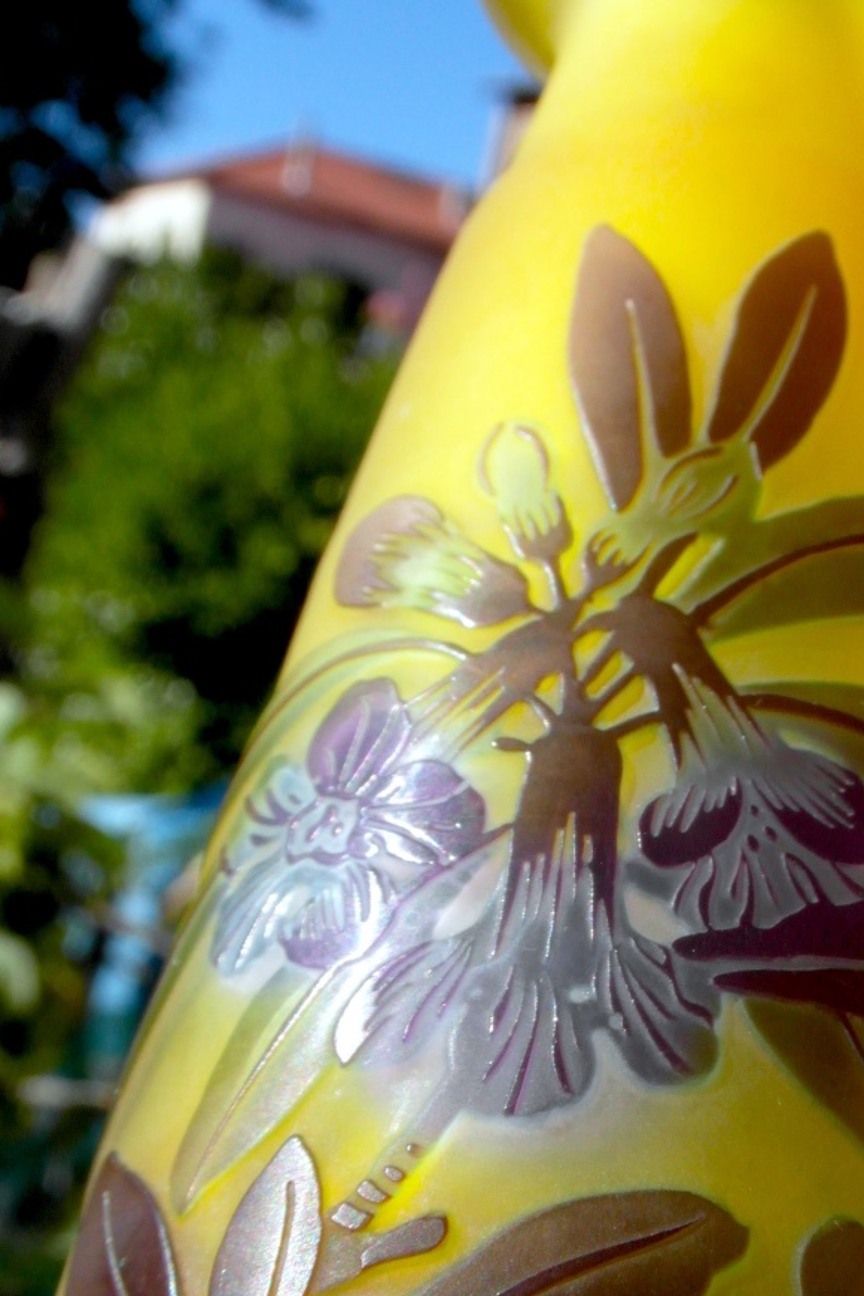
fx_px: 2736
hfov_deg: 17.9
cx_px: 630
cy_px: 882
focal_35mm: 76
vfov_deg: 26.5
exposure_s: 1/250
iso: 80
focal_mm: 8.7
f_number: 6
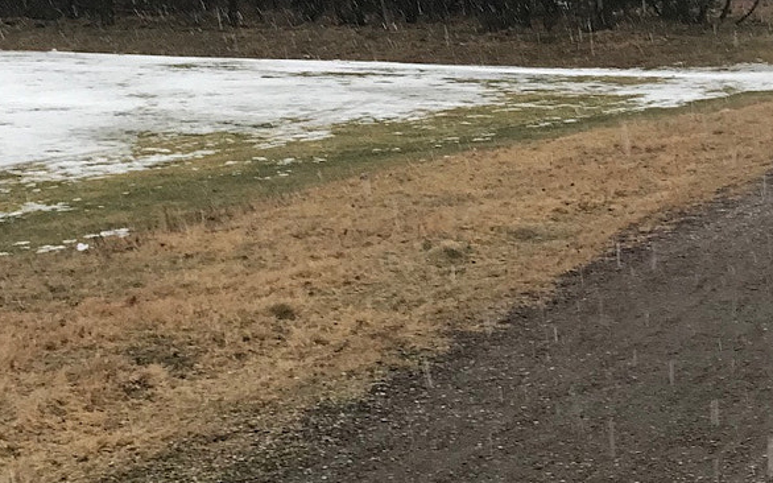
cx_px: 468
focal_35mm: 81
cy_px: -13
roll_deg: -0.5
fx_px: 1706
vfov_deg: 15.8
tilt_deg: +0.5
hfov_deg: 25.5
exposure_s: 1/50
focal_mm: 3.99
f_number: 1.8
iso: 32
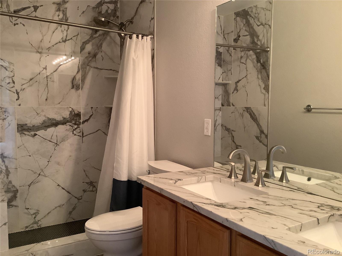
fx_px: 306
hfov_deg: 58.4
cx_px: 171
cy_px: 128
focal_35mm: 31
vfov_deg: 45.4
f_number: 2.4
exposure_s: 1/40
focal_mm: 3.3
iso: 320
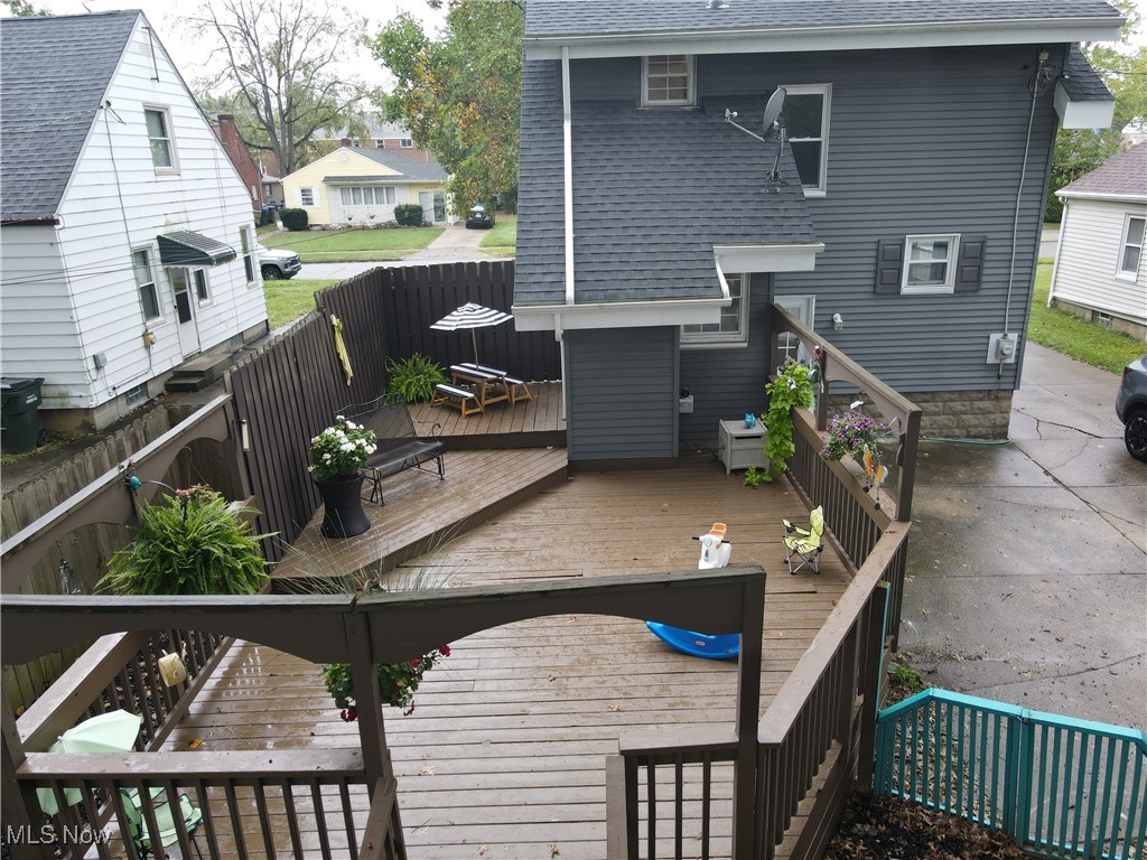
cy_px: 430
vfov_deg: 56.8
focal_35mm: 24
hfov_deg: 71.6
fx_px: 795
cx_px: 574
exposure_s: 1/60
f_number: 2.8
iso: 100
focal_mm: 4.5
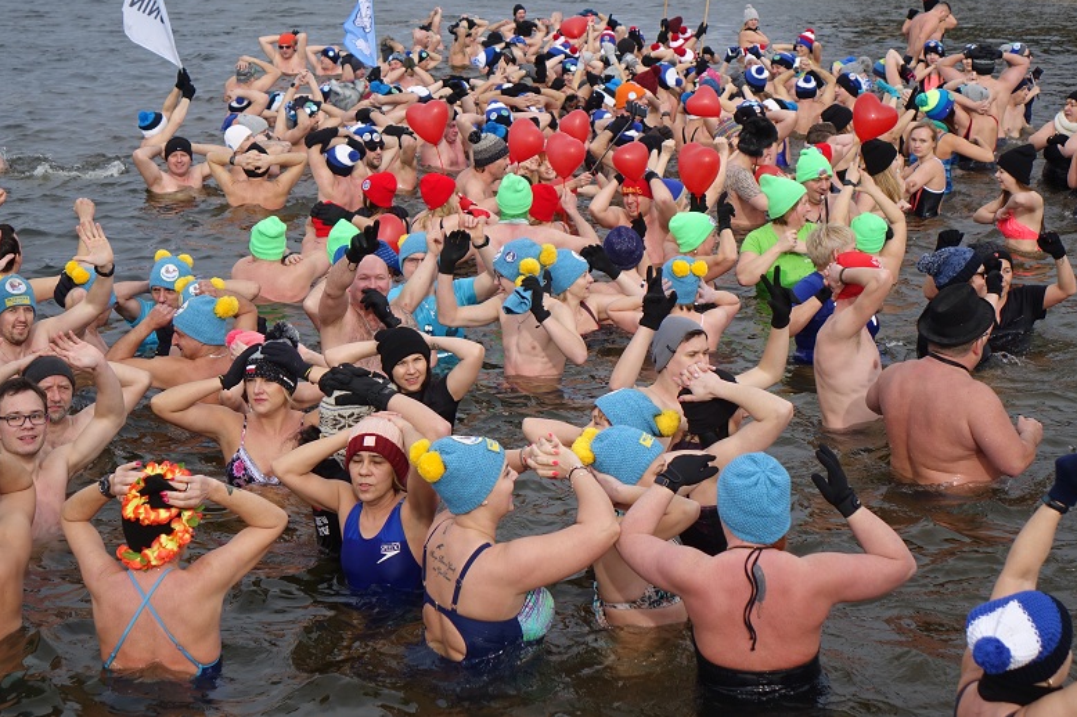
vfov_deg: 18.7
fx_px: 2183
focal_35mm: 73
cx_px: 543
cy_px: 351
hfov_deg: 27.7
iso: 125
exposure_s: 1/500
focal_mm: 26.18
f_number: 4
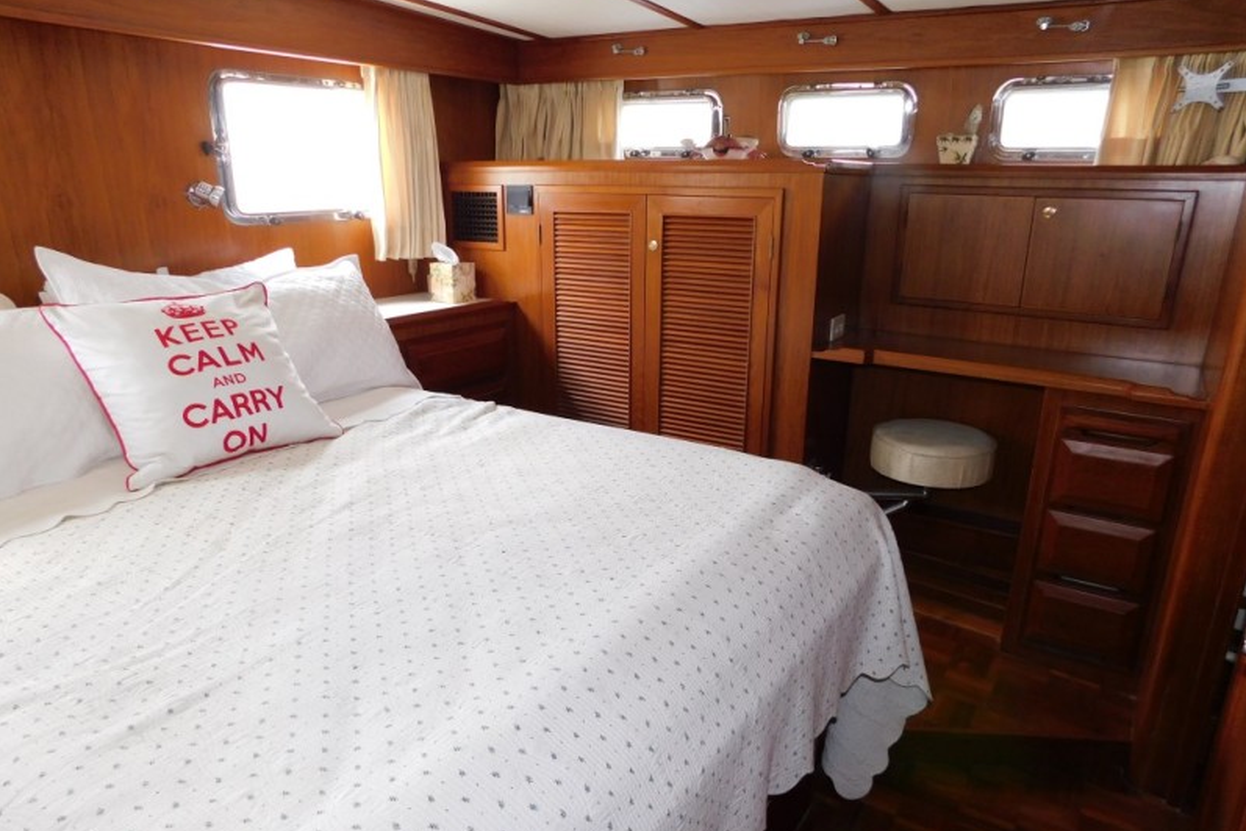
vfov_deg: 53.1
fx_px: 831
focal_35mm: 24
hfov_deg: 73.7
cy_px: 447
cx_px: 624
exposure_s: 1/30
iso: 200
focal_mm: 4
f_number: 3
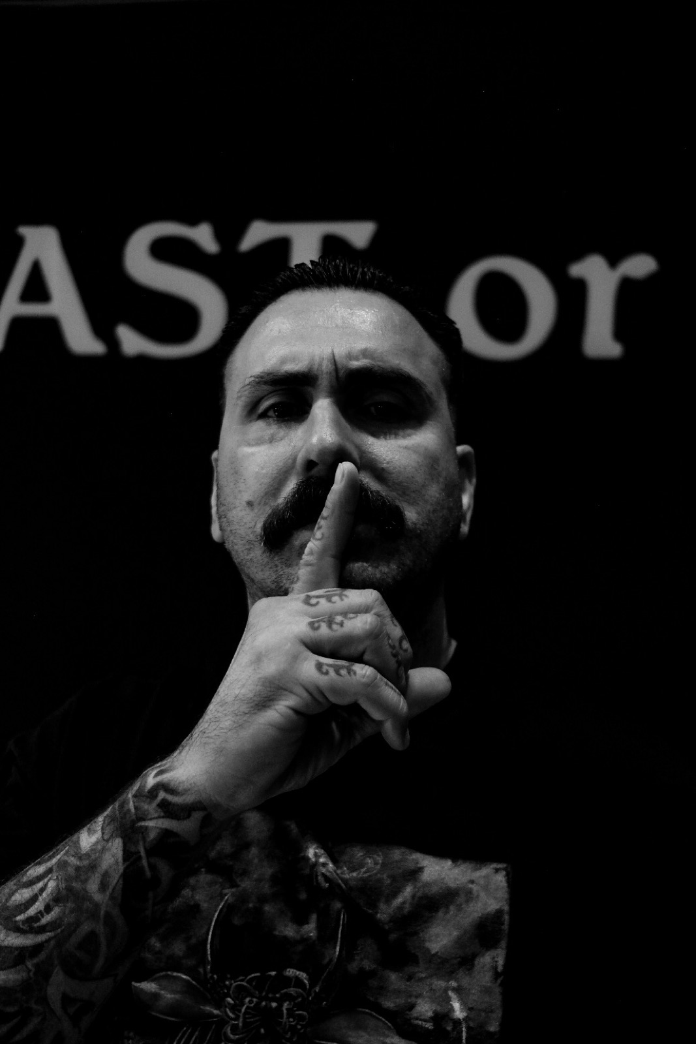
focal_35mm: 35
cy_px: 522
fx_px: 1015
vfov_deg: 54.4
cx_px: 348
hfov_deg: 37.9
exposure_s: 1/60
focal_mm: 23
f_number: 2
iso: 1000
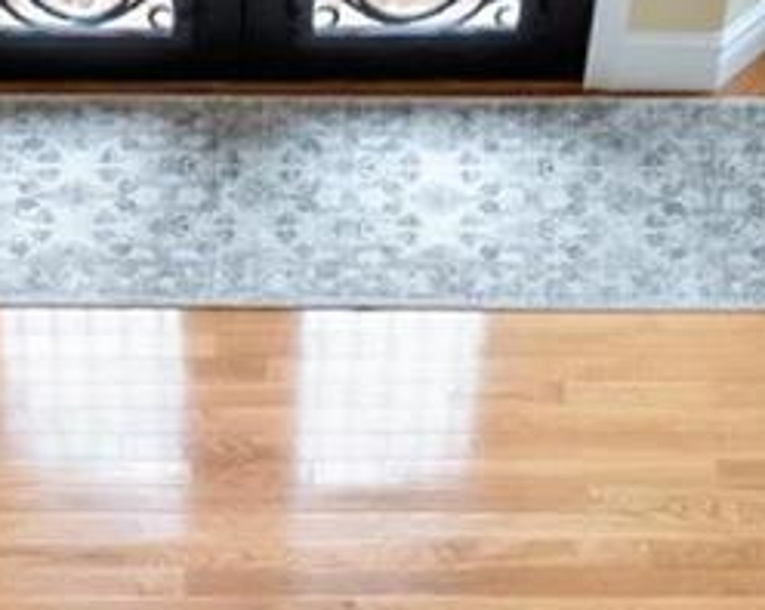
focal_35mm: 109
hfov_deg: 17.5
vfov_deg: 13.6
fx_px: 2466
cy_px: 795
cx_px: 163
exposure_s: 1/50
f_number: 9
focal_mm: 9
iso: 640
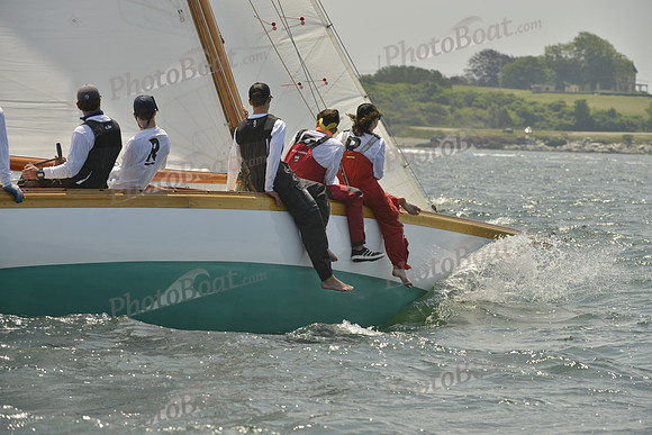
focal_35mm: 200
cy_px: 218
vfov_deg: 6.9
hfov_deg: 10.3
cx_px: 326
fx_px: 3623
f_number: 8
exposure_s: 1/1000
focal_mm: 200
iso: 280
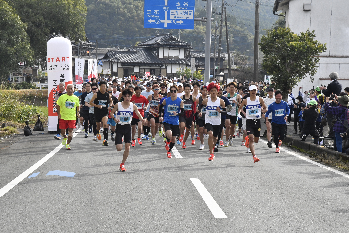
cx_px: 174
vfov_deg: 14.0
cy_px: 116
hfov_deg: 20.9
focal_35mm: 98
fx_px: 945
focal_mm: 65
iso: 1600
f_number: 14
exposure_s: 1/800
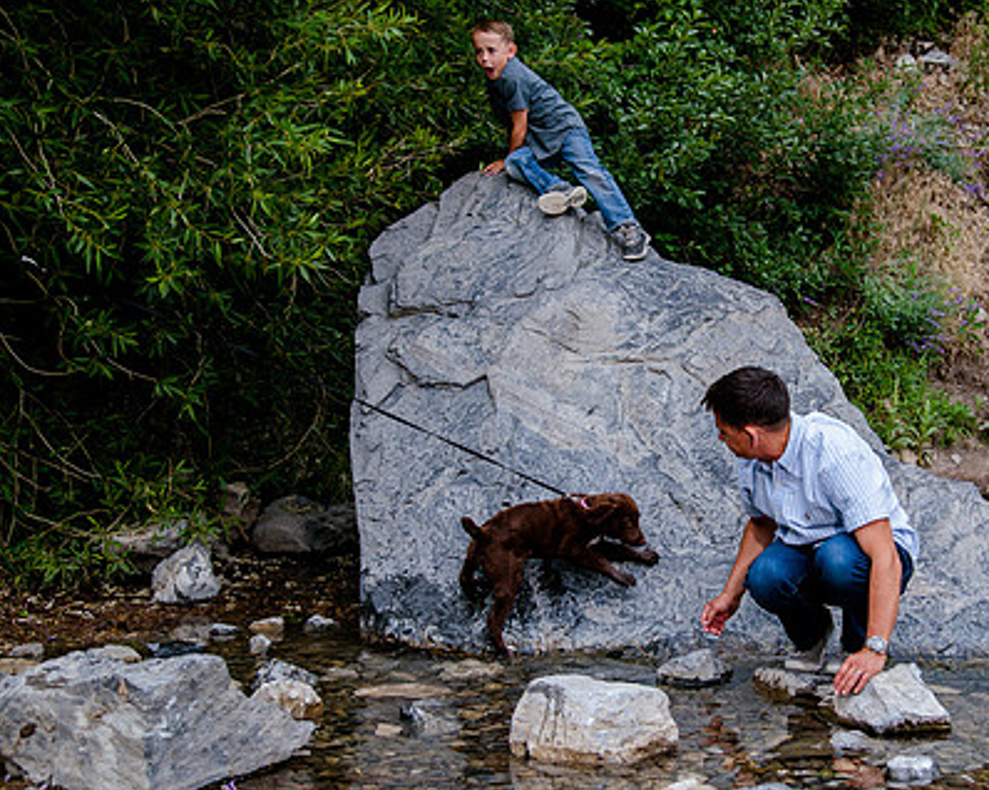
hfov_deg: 34.7
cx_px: 724
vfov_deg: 28.6
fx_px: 1551
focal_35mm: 53
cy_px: 380
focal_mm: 38
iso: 400
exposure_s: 1/250
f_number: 5
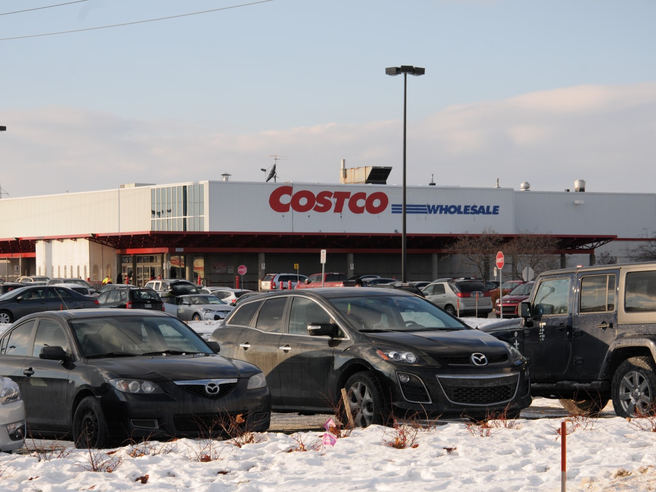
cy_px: 247
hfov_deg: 18.2
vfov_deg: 13.7
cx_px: 353
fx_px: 2047
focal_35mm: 108
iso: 200
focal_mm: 66
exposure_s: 1/250
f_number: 8
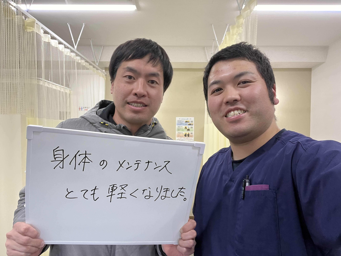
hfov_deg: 73.9
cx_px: 170
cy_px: 128
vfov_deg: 58.9
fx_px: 227
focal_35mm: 23
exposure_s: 1/50
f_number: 2.2
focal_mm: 2.71
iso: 160
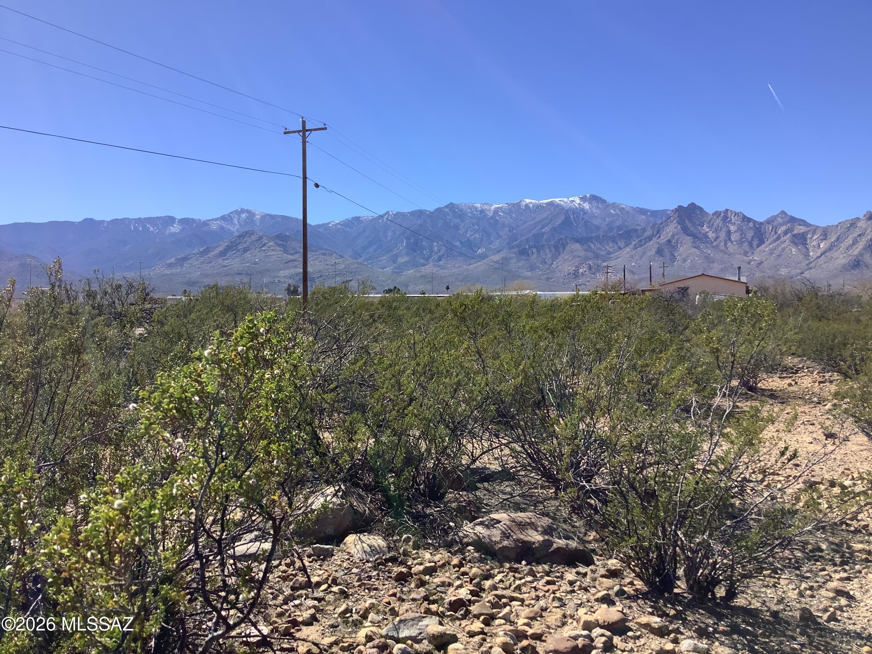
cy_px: 327
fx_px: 781
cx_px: 436
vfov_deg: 45.4
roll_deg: +1.0
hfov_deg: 58.4
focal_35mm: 31
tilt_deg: -2.4
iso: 25
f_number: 2.4
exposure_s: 1/1404
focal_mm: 3.3
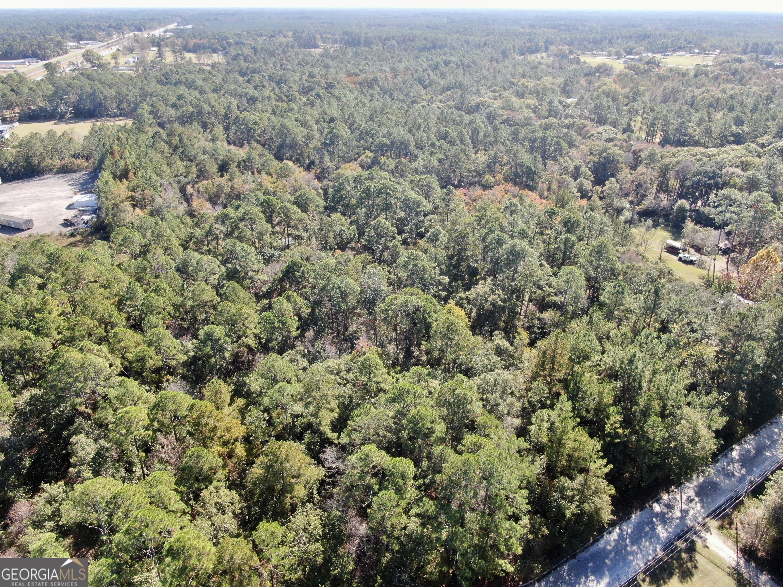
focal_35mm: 24
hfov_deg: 71.6
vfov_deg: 56.8
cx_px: 392
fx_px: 543
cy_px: 294
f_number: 2.8
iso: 100
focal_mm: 4.39
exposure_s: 1/320
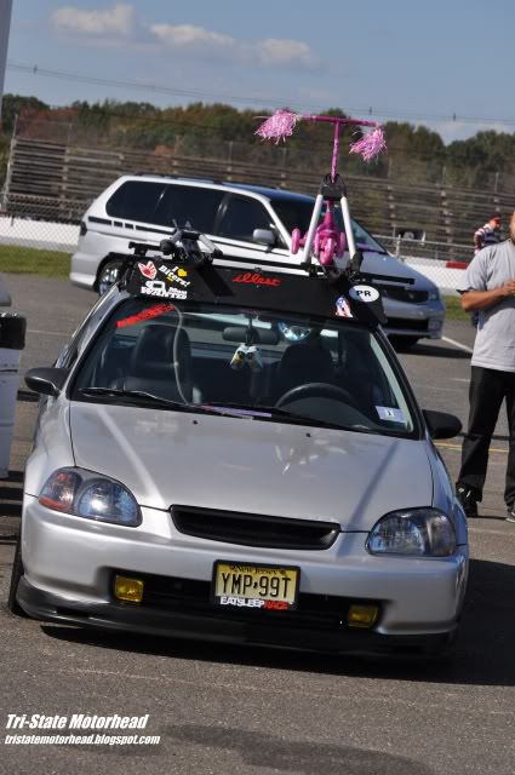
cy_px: 388
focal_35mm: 129
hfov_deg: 10.6
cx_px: 258
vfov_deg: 15.9
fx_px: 2775
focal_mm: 86
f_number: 8
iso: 400
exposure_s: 1/2000
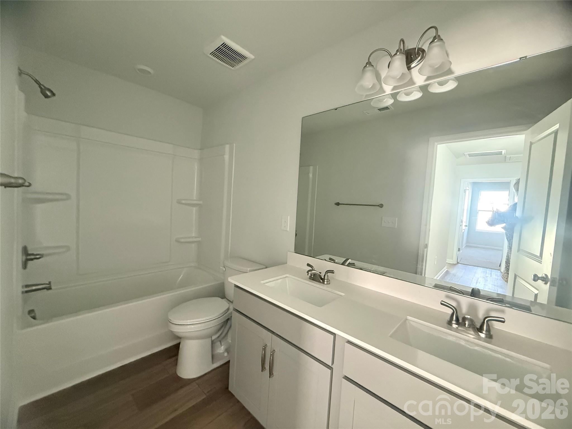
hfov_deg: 102.1
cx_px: 286
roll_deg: -3.5
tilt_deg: -3.0
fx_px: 231
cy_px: 214
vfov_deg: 85.7
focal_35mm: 14
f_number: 2.2
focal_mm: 2.22
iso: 1000
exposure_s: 1/60
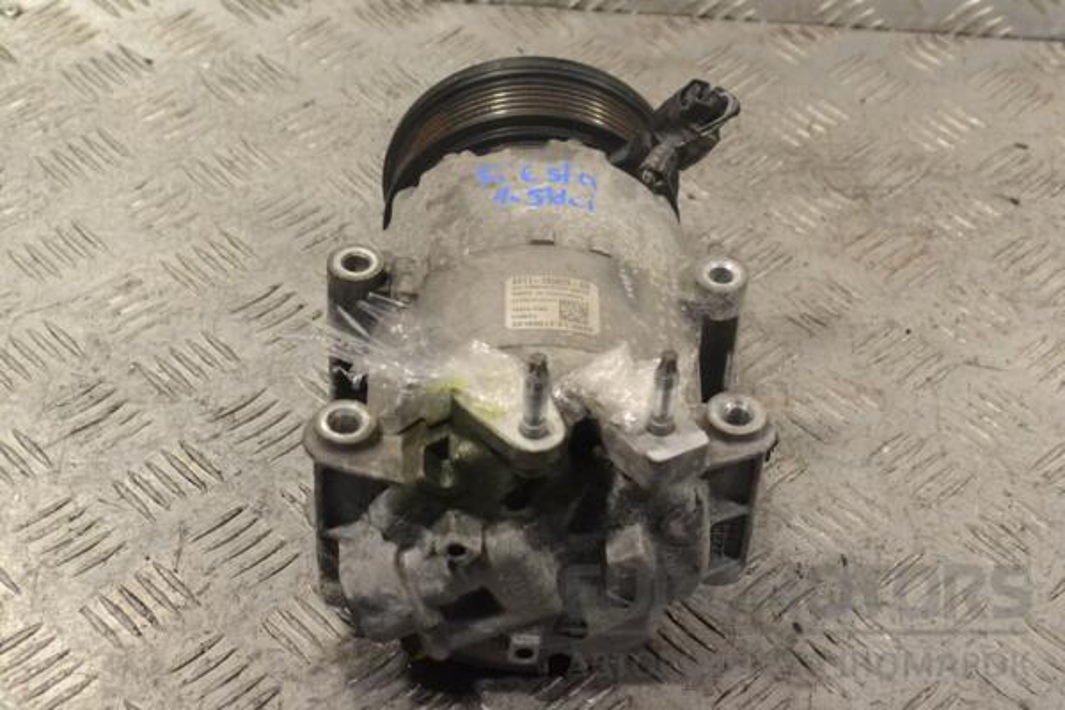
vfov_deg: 18.9
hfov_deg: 28.1
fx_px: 2130
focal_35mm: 72
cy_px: 355
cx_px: 532
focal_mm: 48
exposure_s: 1/320
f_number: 9
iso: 3200
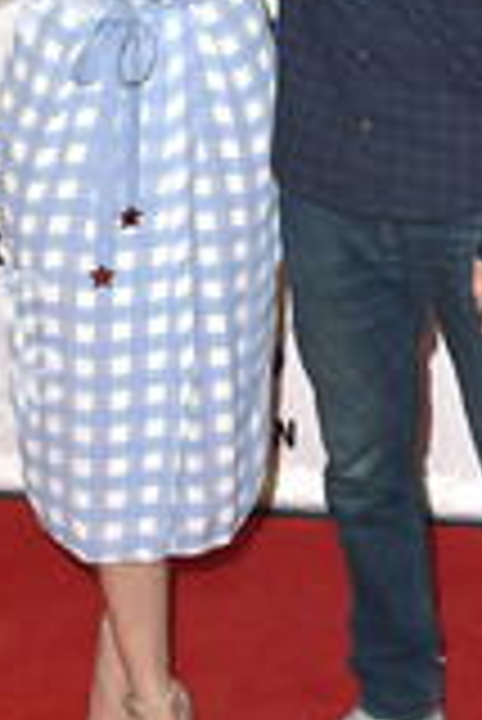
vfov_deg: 25.0
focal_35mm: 80
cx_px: 327
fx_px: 1603
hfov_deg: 17.1
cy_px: 153
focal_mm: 32
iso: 250
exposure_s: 1/250
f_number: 6.3
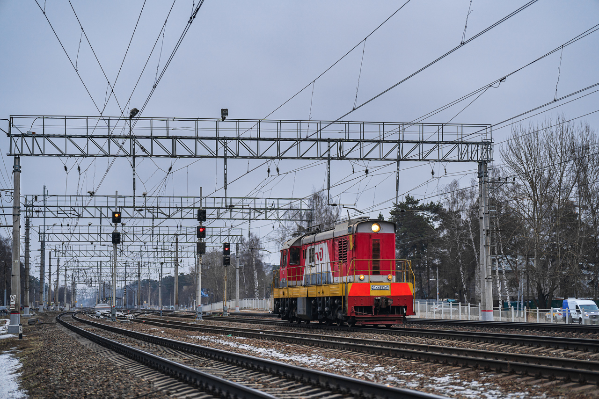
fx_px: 1248
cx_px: 300
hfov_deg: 27.0
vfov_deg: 18.2
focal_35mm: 75
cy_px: 200
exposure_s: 1/800
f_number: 2
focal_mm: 75
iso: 160
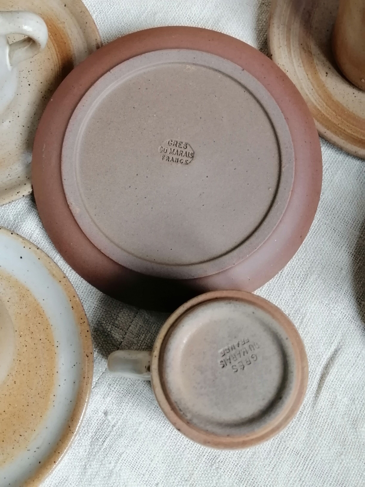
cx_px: 182
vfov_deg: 42.9
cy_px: 244
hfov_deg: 32.9
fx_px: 619
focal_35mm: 44
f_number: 1.8
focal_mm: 3.95
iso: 250
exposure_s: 1/30
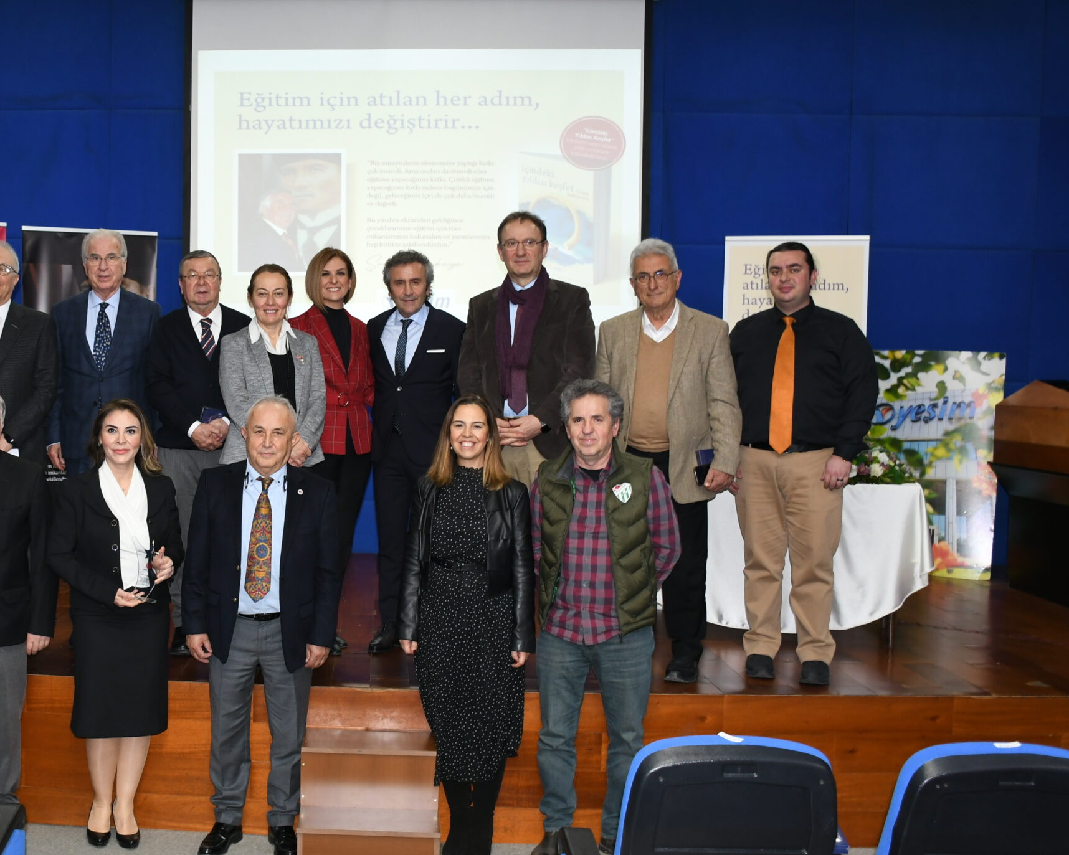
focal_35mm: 42
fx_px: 1329
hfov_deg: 42.8
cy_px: 449
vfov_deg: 35.7
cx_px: 303
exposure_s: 1/60
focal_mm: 20
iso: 720
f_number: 4.5
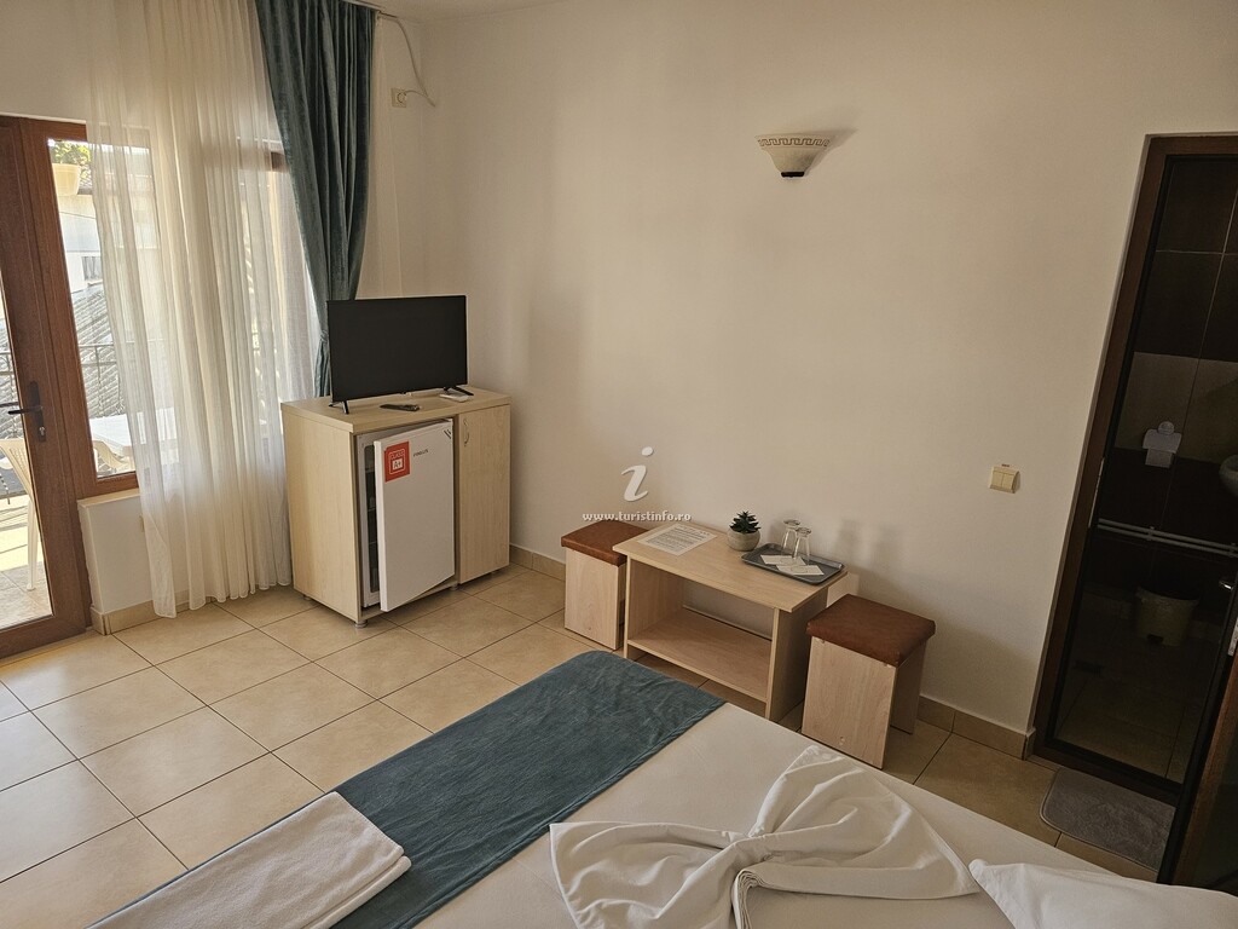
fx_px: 823
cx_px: 619
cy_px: 464
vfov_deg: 58.9
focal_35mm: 23
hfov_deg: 73.9
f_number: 1.7
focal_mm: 6.3
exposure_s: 1/100
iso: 320
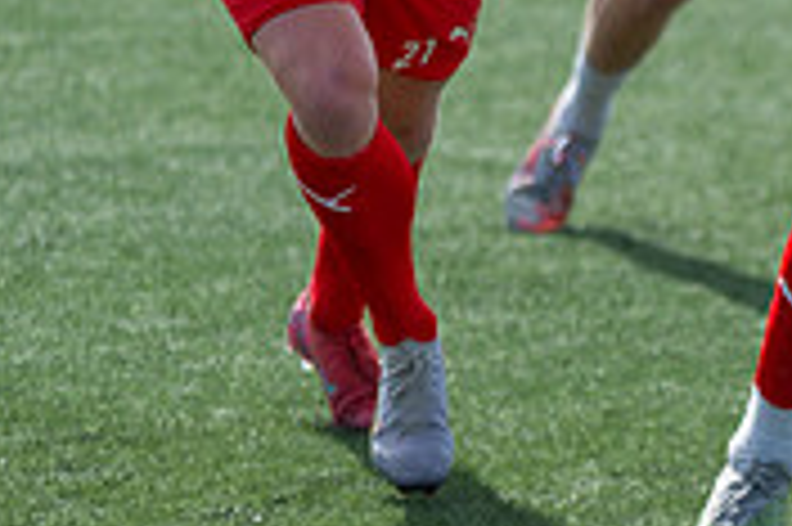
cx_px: 954
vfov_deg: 3.3
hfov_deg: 4.9
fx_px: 9165
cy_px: -288
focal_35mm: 417
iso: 125
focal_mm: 122
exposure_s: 1/1600
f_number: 3.2
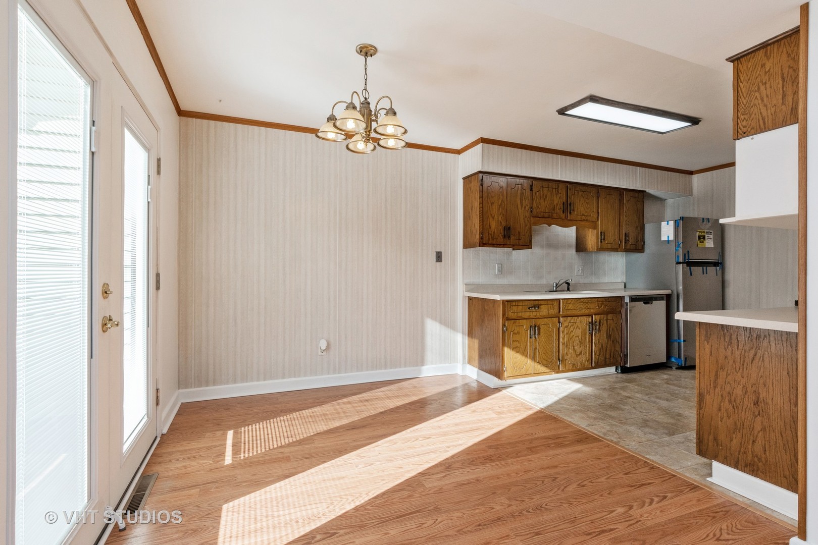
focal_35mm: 16
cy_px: 272
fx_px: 364
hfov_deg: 96.7
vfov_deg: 73.7
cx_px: 409
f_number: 9
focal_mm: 11
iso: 400
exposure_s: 1/100
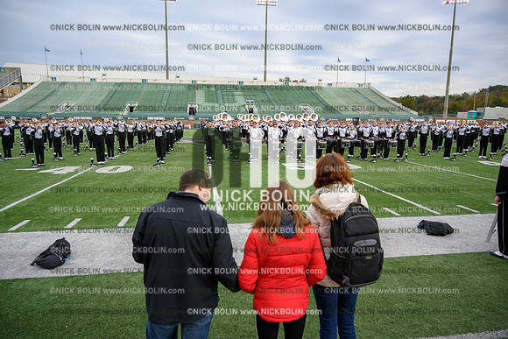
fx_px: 339
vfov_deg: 53.2
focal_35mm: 24
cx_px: 254
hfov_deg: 73.7
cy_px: 170
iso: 125
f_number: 4
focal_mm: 24
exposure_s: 1/320
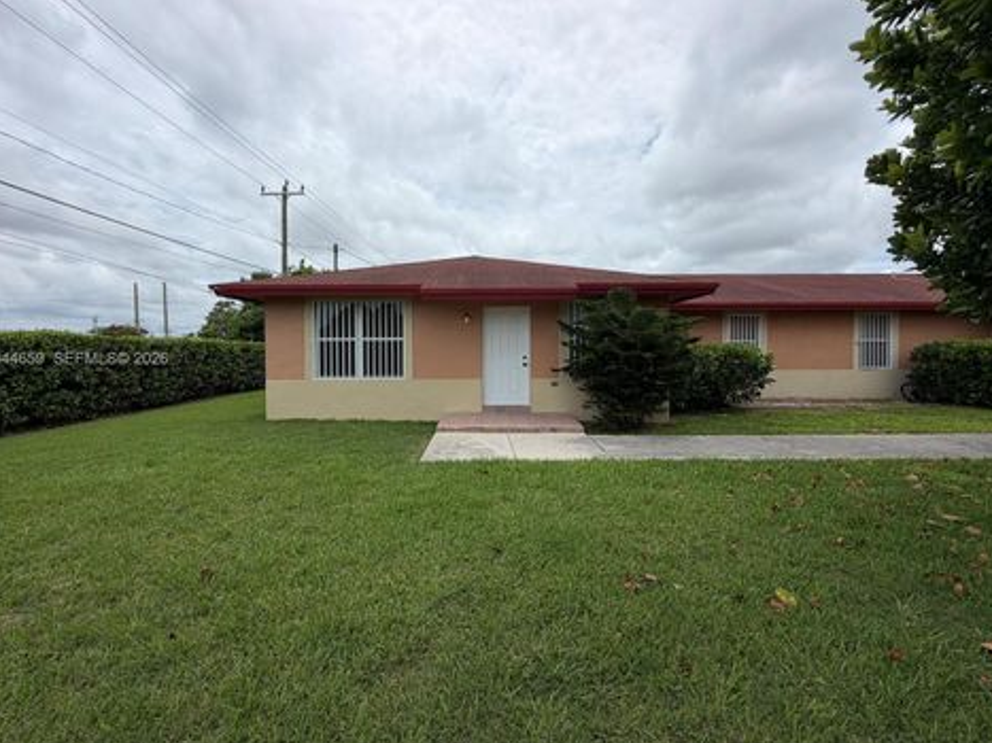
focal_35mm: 15
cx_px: 493
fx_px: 430
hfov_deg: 98.2
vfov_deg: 81.7
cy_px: 360
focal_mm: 2.22
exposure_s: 1/1464
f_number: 2.2
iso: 20
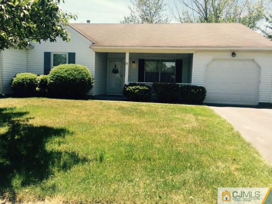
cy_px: 102
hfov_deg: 61.7
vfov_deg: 48.2
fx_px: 228
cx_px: 136
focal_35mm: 29
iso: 32
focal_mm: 4.15
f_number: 2.2
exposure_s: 1/648
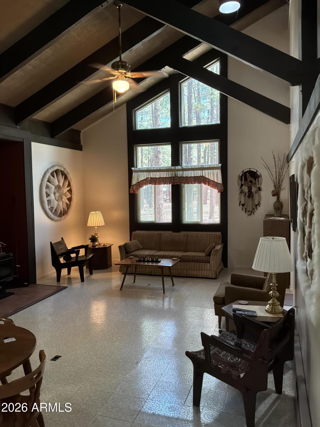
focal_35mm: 28
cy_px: 214
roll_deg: +2.4
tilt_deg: -3.1
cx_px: 160
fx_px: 345
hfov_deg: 49.7
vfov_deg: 63.4
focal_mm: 3
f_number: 1.8
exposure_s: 1/60
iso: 200
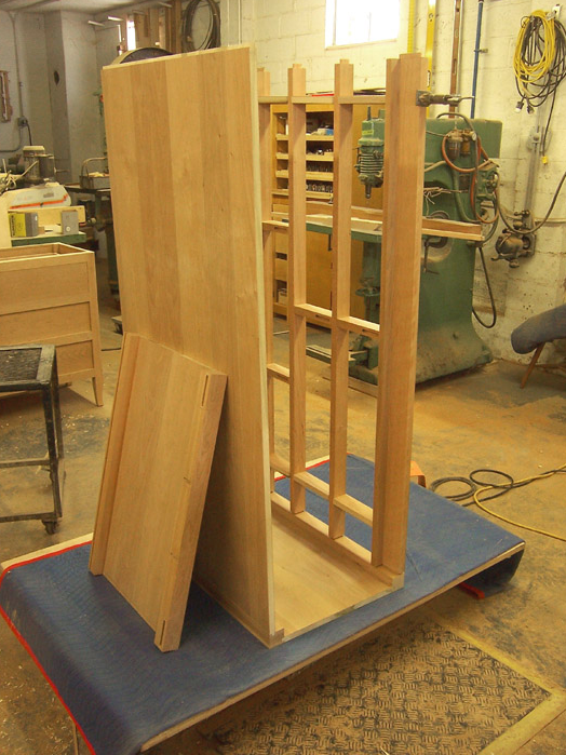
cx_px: 284
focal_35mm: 34
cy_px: 375
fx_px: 741
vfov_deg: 54.0
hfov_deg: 41.8
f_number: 3.4
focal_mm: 5.5
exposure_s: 1/15
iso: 140
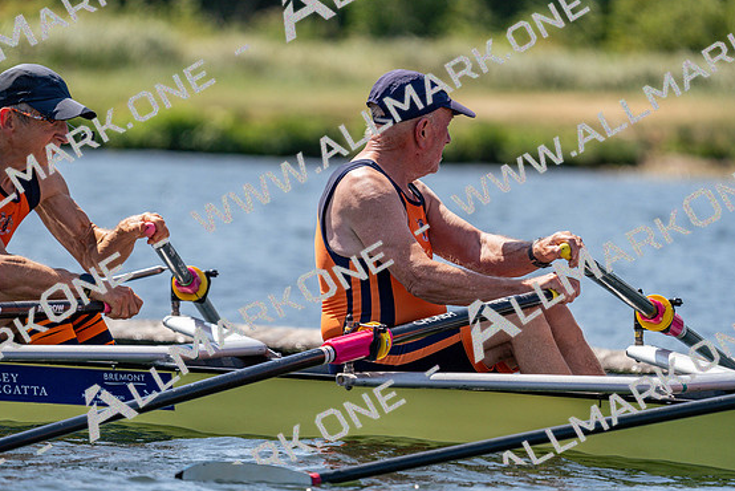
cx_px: 354
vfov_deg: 3.2
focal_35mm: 426
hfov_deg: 4.8
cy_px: 237
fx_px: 8702
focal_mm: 407
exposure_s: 1/2000
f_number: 6.3
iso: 400
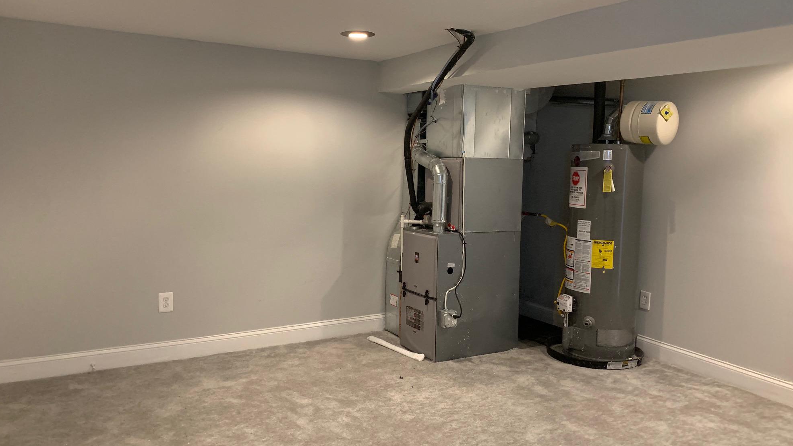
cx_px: 389
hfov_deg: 66.1
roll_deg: -1.1
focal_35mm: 29
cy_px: 211
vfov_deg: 40.2
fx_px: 610
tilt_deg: -4.1
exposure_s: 1/30
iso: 400
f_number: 1.8
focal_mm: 4.25
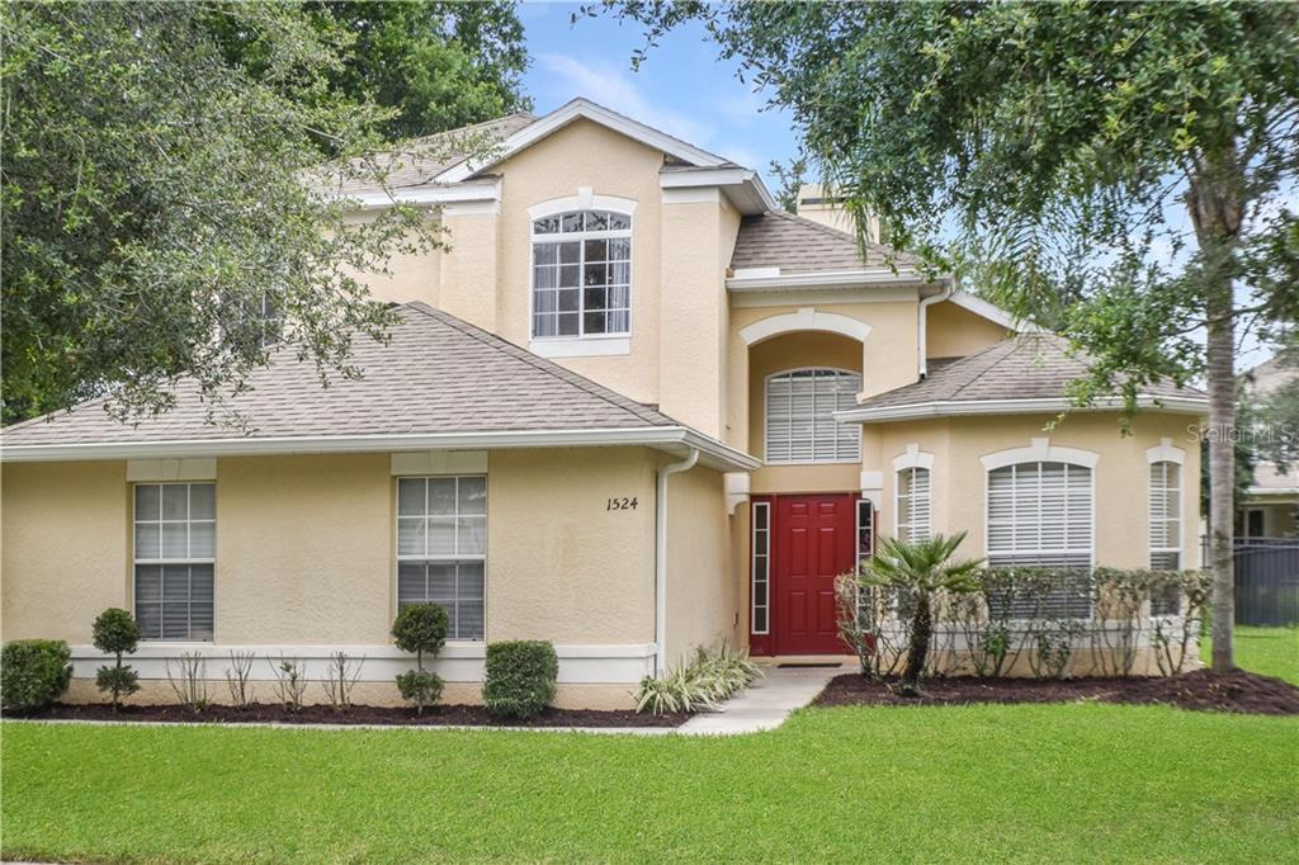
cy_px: 432
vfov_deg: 22.6
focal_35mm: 60
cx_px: 650
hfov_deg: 33.4
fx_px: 2164
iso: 220
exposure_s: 1/250
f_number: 8
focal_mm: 40
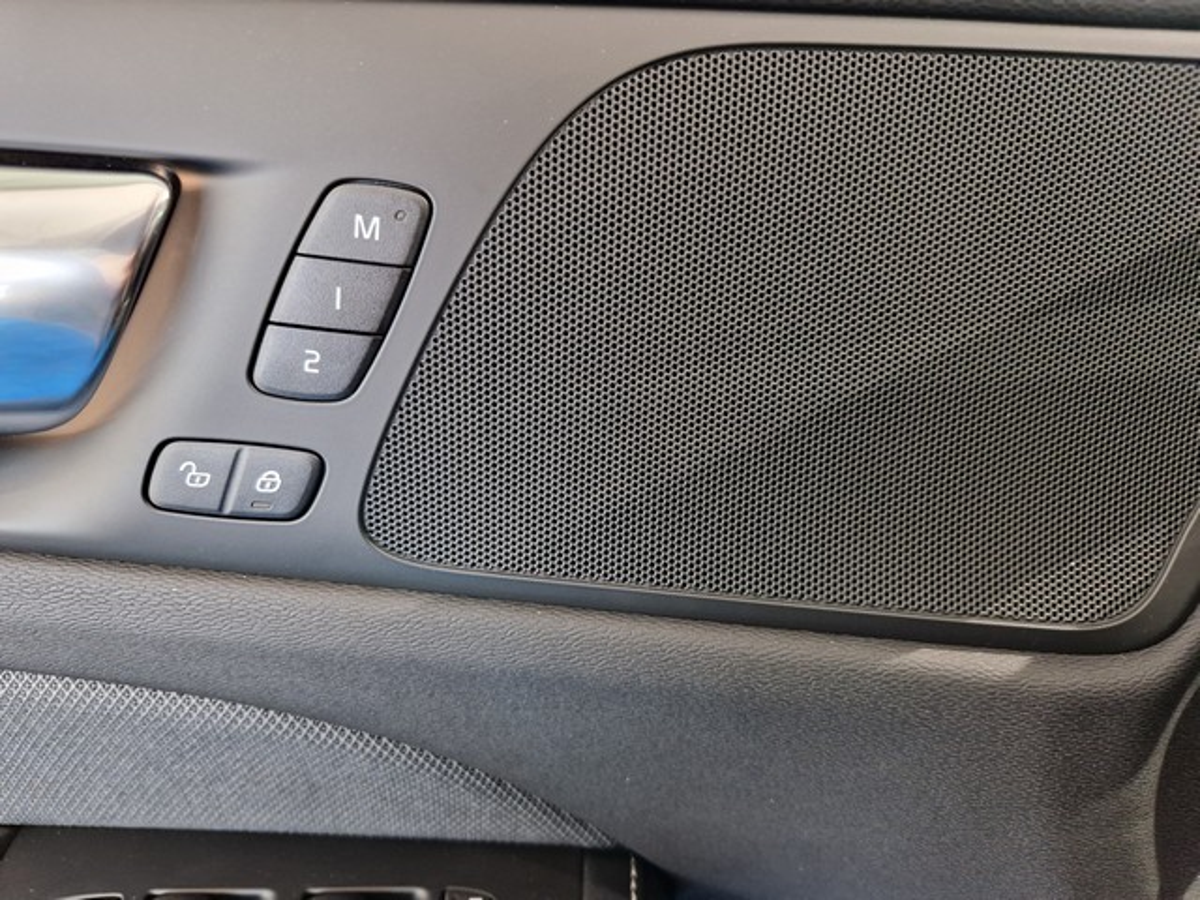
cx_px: 600
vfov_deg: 58.9
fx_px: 797
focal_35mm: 23
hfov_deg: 73.9
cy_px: 450
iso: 640
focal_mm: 5.4
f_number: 1.8
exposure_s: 1/33
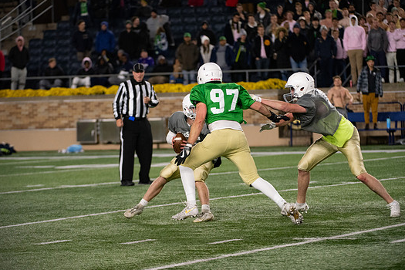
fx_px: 2486
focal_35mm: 221
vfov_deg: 6.2
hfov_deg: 9.3
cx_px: 214
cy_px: 122
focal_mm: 200
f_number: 4
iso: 3600
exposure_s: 1/500
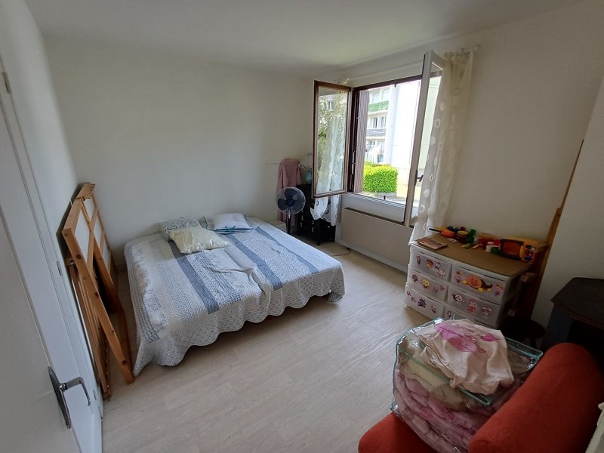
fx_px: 279
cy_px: 226
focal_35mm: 16
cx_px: 302
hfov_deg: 94.5
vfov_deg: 78.1
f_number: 2.2
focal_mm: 1.64
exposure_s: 1/100
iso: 80
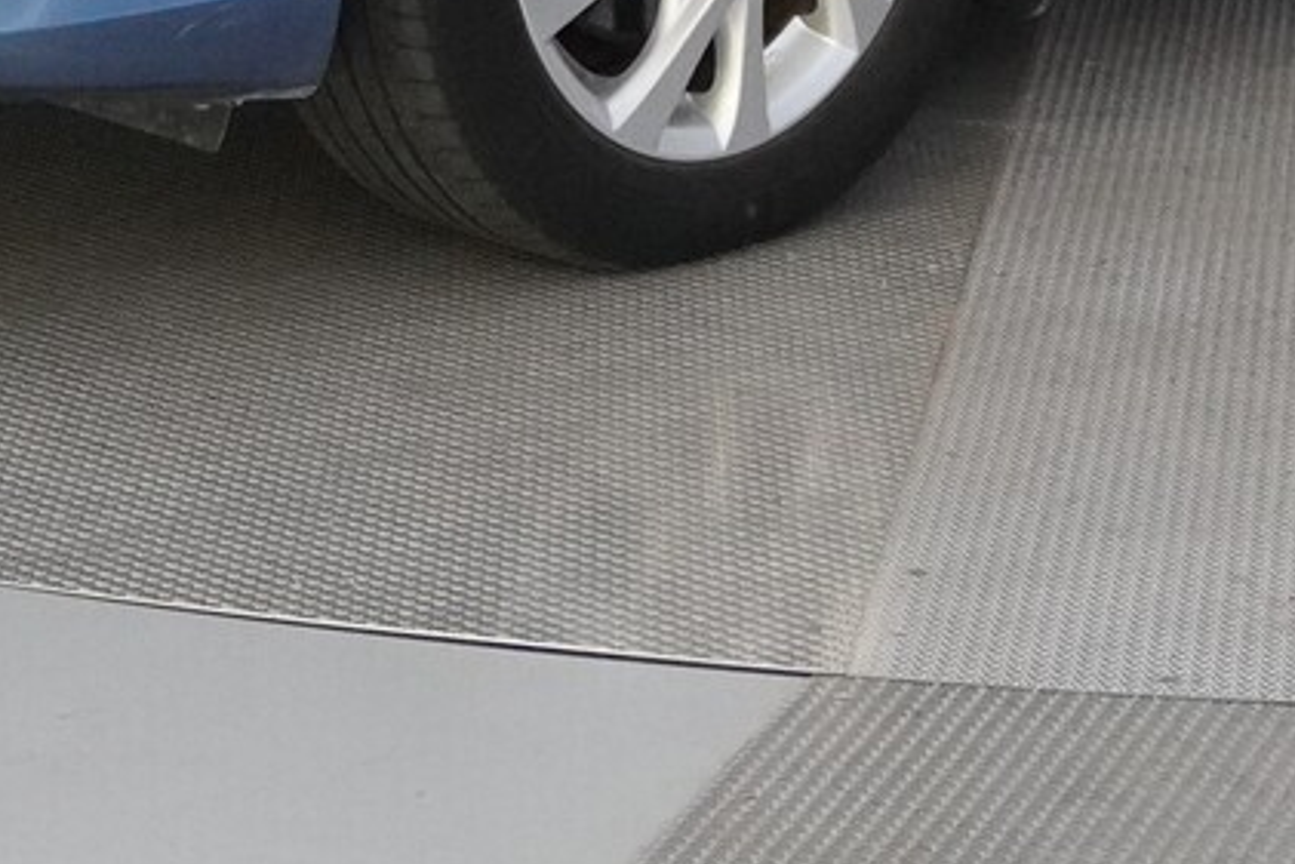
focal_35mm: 156
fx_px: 5611
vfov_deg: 8.4
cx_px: 791
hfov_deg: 13.2
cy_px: -747
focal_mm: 27
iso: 4000
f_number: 4.5
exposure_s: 1/160
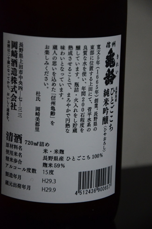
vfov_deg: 13.1
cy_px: 114
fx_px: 1002
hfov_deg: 8.7
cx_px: 76
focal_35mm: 158
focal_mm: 105
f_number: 5.6
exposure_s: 1/100
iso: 3200
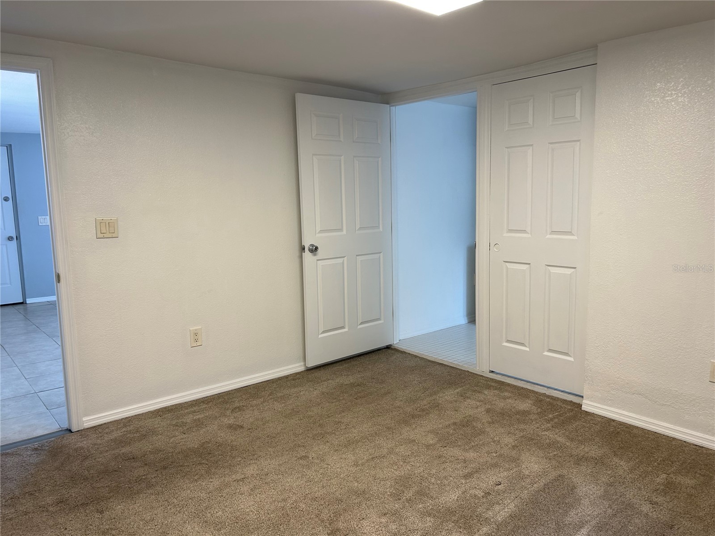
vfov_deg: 53.1
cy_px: 268
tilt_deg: -7.5
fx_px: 537
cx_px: 358
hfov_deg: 67.3
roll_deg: +1.5
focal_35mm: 26
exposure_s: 1/120
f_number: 1.5
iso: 80
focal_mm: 5.7
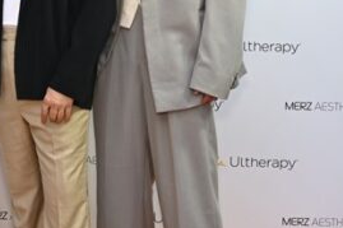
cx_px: -56
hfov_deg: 21.4
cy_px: -61
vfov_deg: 14.7
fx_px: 850
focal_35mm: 89
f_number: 5
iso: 250
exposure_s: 1/60
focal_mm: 34.5
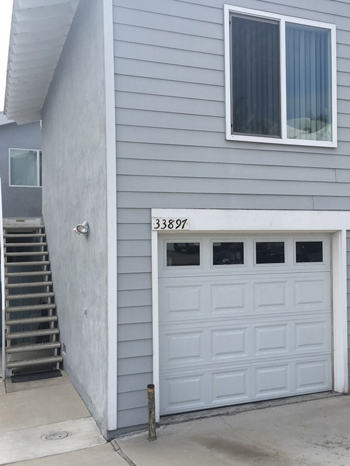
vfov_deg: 50.1
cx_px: 210
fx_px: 499
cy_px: 234
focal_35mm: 37
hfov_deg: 38.5
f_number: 2.2
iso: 25
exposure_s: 1/927
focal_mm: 4.15
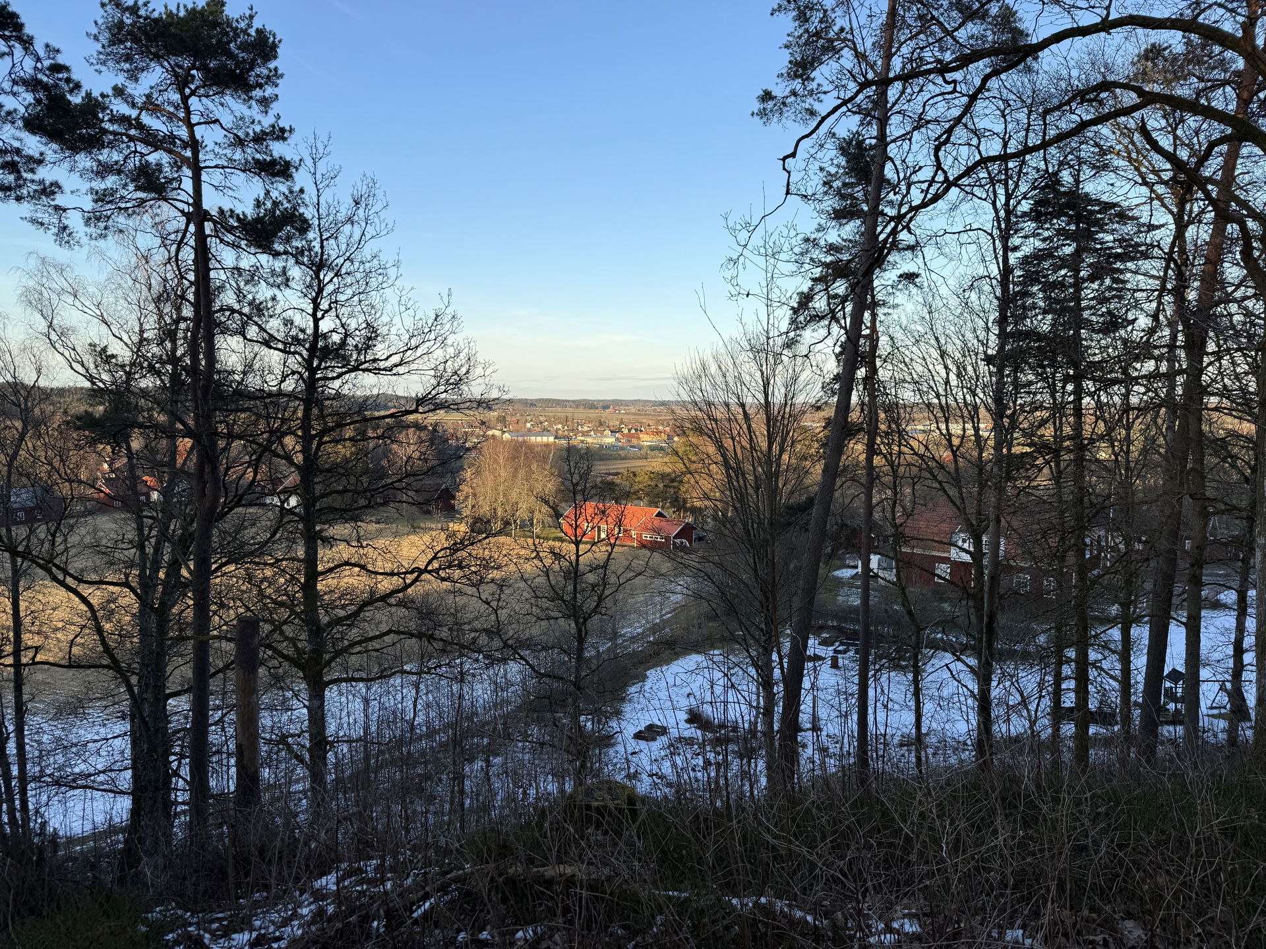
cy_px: 474
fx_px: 878
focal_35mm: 24
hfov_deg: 71.6
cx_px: 633
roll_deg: -0.2
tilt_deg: -4.4
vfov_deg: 56.8
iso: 80
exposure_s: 1/1211
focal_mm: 6.76
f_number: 1.78
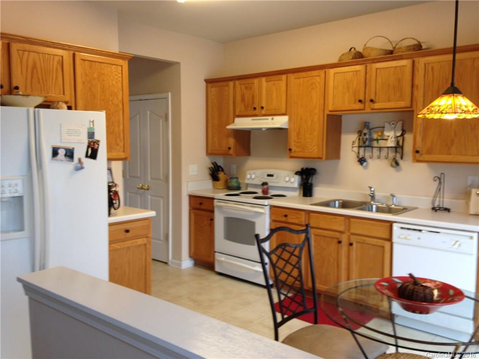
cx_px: 240
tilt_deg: -5.5
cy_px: 180
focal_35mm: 33
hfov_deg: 55.4
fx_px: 457
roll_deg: +0.4
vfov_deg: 42.9
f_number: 2.4
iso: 50
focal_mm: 4.12
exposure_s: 1/20
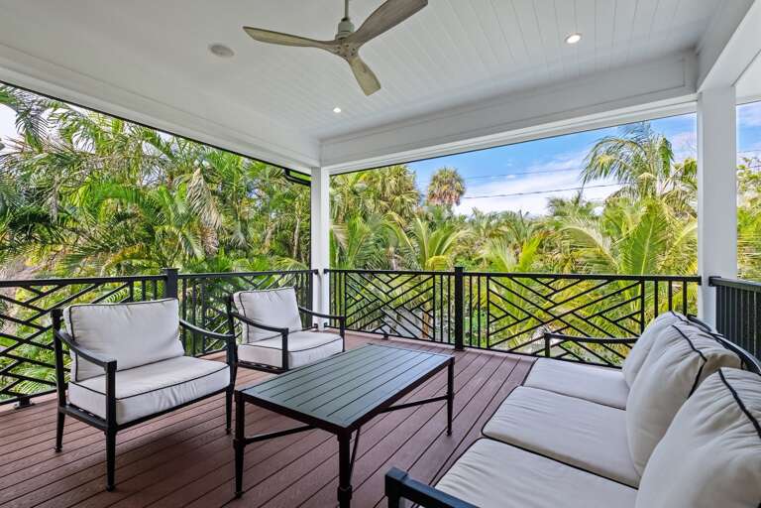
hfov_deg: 100.4
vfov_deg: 77.3
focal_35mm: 15
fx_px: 317
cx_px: 380
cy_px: 254
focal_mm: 10
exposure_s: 1/250
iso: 1250
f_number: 8
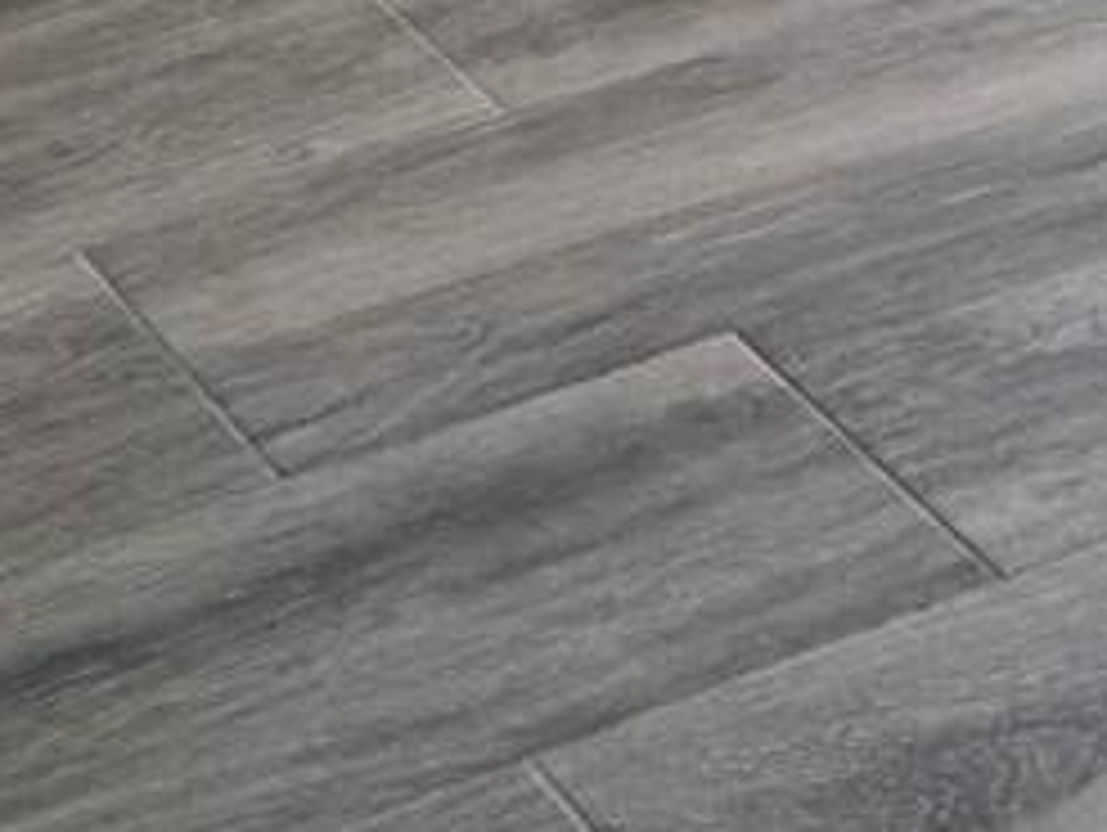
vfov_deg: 8.0
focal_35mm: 156
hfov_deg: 12.6
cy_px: -1812
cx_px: 846
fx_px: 4994
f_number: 1.78
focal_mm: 6.76
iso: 80
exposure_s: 1/188
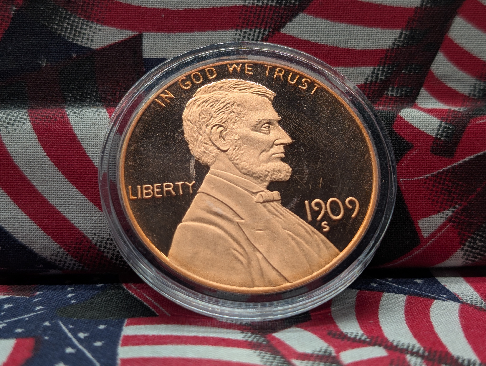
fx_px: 689
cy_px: 183
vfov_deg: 29.7
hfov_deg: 38.9
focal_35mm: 49
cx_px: 243
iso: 18
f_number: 1.68
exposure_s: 1/37.8
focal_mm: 6.9
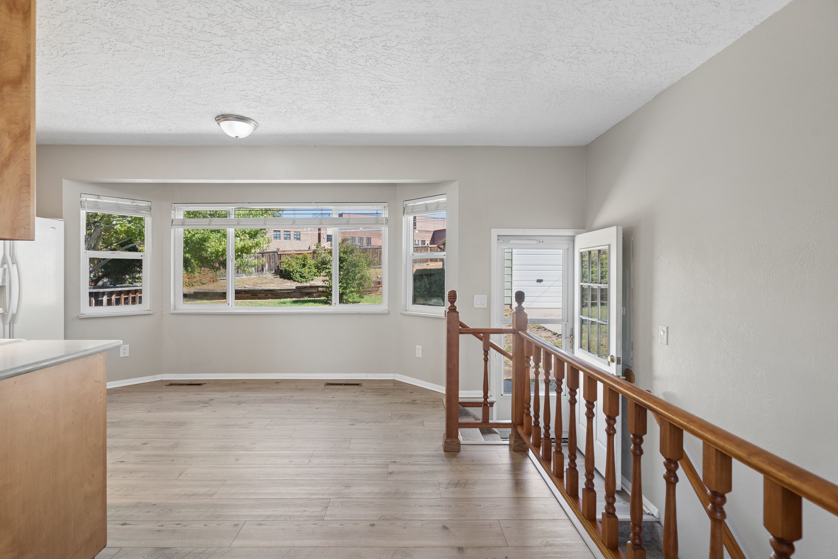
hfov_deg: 96.7
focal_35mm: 16
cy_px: 280
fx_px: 372
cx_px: 419
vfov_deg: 73.7
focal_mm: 16
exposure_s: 1/15
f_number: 6.7
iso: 100
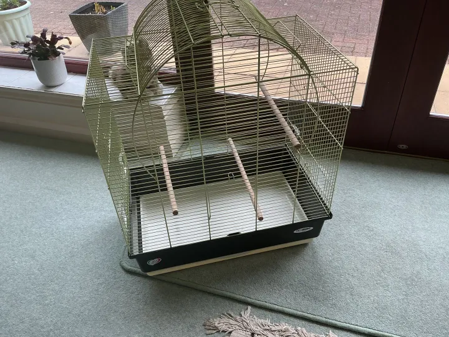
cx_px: 224
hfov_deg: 61.7
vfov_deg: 48.2
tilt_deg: -39.1
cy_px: 168
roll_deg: +4.0
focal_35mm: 29
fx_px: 376
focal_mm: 3
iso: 20
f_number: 1.8
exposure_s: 1/120
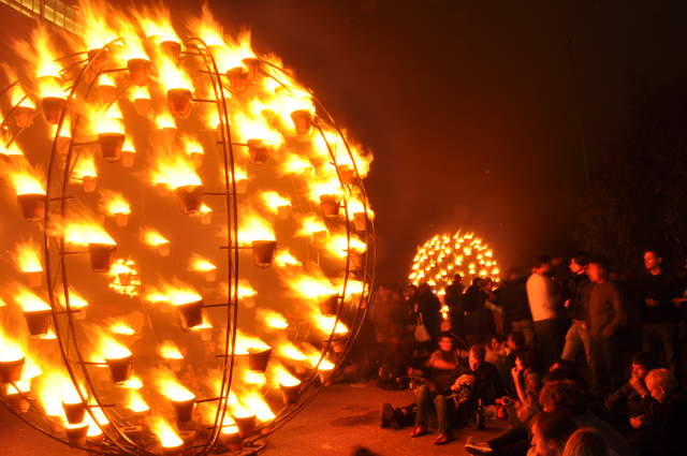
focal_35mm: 27
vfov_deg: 47.8
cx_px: 344
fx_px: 515
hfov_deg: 67.4
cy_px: 228
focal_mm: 18
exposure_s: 4
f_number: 22
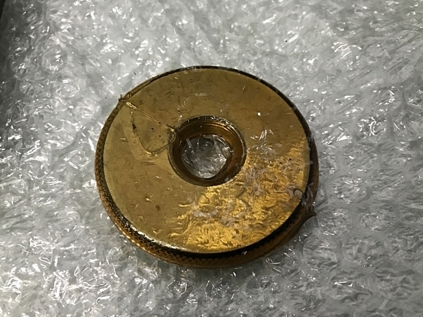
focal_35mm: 29
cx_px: 213
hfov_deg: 61.7
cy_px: 157
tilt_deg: -64.2
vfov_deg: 48.2
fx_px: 354
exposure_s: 1/15
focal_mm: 3.99
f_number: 1.8
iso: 50
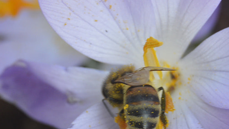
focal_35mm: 276
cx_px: 141
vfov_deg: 4.4
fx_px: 1674
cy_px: 88
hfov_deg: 7.8
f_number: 5.6
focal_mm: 55
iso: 220
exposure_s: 1/125
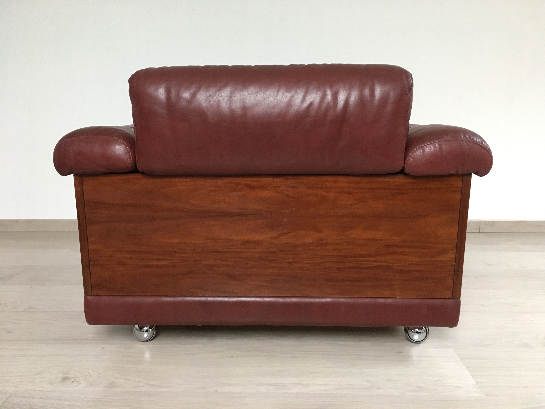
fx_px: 457
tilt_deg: -12.1
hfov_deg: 61.7
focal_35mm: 29
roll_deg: -0.5
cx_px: 272
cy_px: 204
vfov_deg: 48.2
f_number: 2.2
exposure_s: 1/24
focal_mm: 4.15
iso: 200
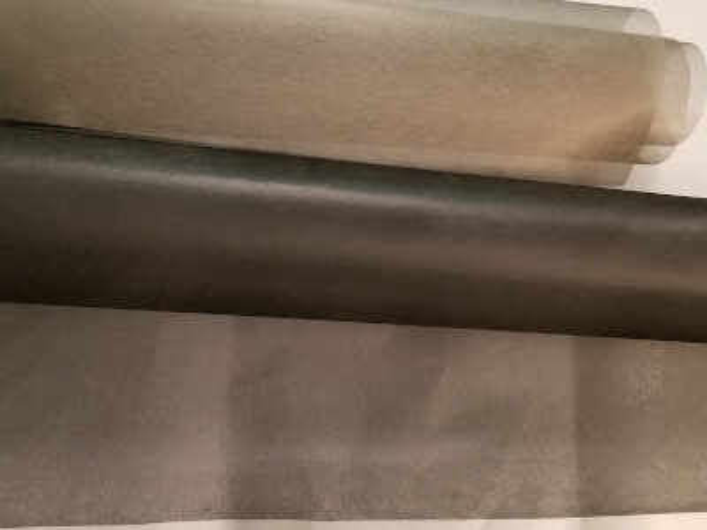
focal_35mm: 26
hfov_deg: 67.3
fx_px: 531
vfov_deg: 53.1
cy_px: 265
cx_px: 354
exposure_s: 1/20
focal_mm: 4.25
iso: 250
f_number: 1.7
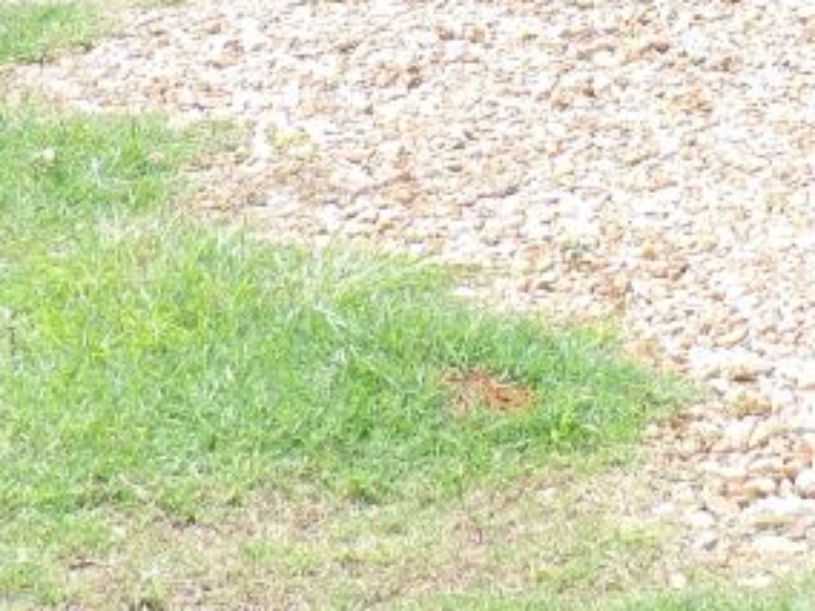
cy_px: -620
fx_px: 4285
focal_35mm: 182
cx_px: 585
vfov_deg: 7.8
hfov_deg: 10.8
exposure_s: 1/400
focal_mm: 7.7
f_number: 3.4
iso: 100
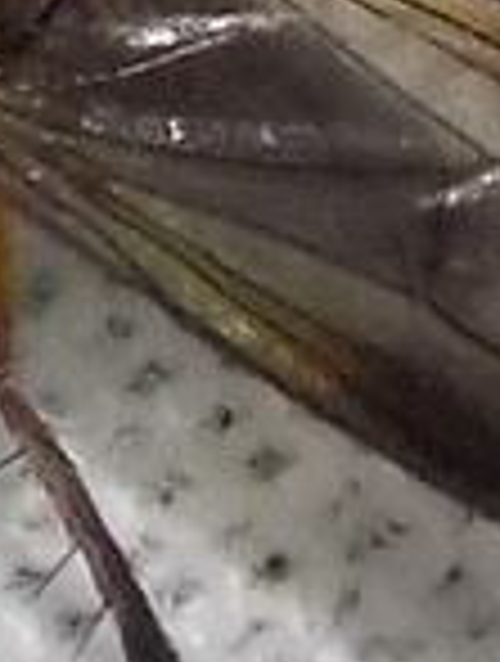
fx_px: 13097
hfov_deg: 2.2
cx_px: 124
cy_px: -95
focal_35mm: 683
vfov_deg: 2.9
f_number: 4.8
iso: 200
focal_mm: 20.9
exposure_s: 1/30
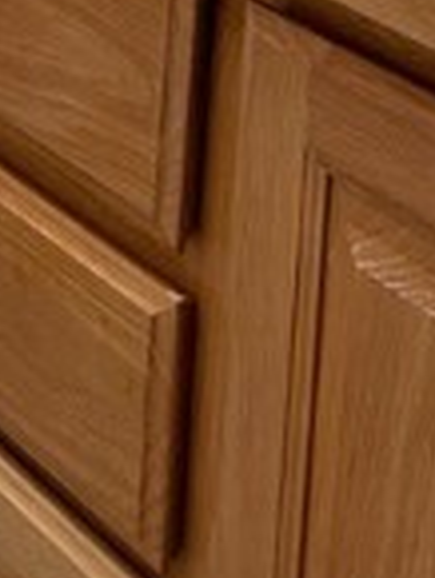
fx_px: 2309
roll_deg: -1.9
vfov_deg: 12.3
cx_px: -483
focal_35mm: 138
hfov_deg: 9.9
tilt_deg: -6.0
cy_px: -638
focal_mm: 5.7
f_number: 1.5
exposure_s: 1/60
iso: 200
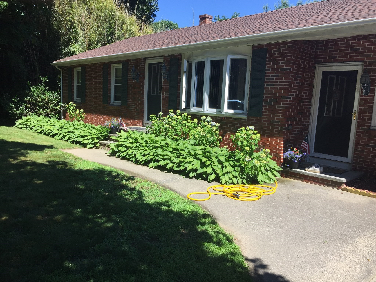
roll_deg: -1.7
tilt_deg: -8.1
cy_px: 141
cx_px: 188
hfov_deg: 61.7
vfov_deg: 48.2
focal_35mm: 29
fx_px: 315
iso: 32
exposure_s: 1/989
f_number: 2.2
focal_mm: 4.15
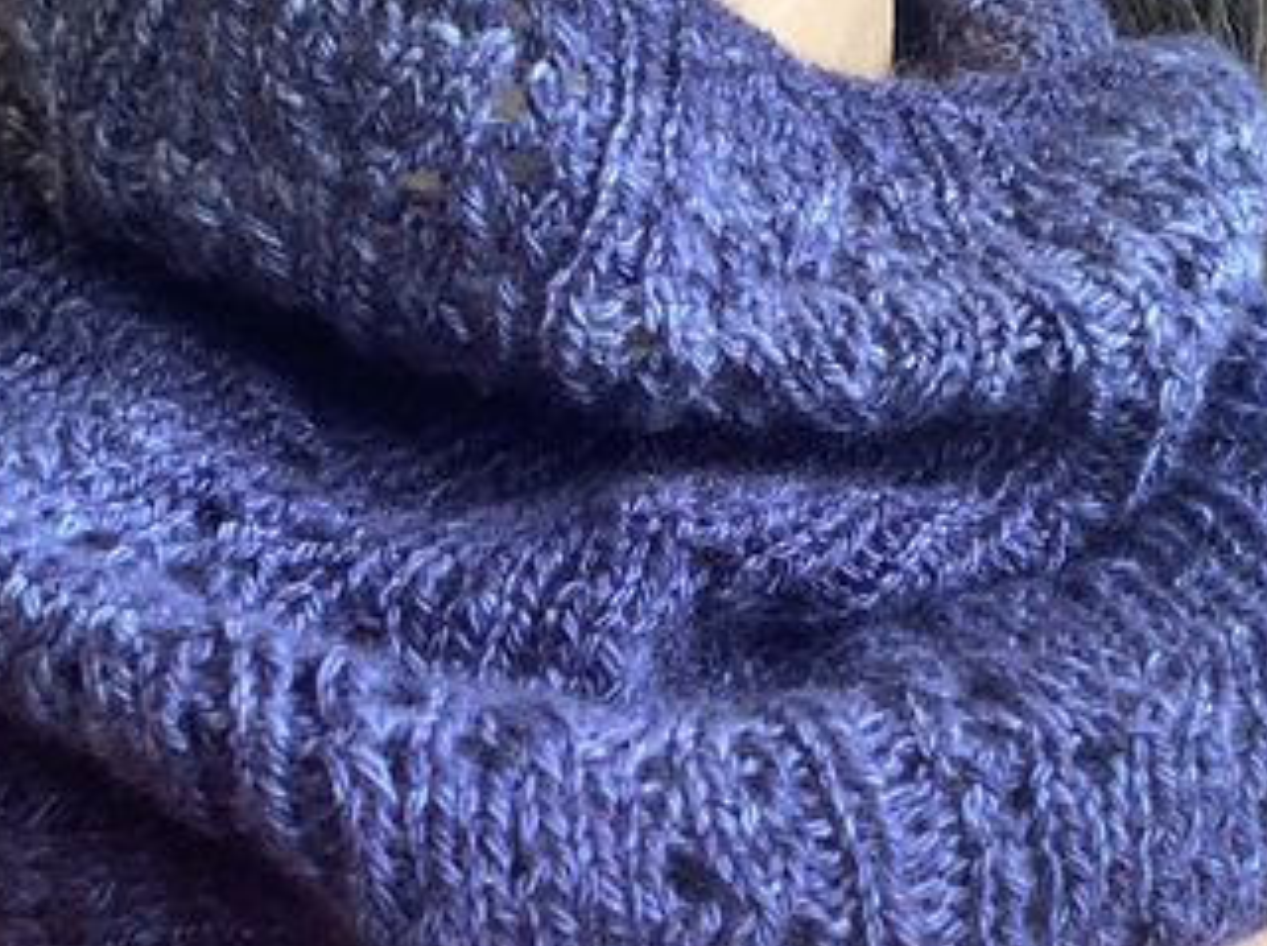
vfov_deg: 22.9
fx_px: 2339
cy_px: 499
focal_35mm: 64
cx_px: 641
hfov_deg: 30.3
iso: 250
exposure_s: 1/60
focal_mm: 2.87
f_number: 2.2
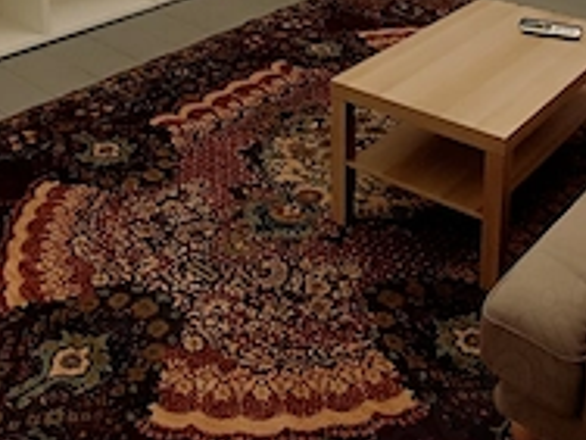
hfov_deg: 37.3
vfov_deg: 25.1
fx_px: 863
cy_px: -114
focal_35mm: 51
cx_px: 355
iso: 100
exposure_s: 1/50
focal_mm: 1.65
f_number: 2.2
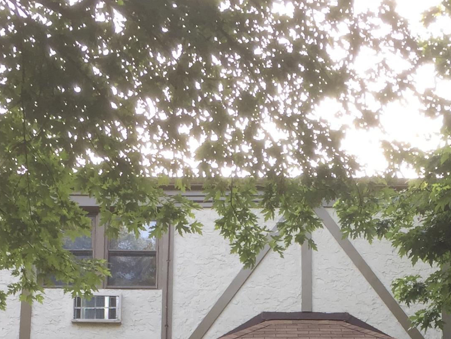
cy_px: 422
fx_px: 1056
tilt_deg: +9.4
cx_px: 303
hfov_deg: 24.0
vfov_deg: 17.3
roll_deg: -0.3
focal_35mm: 81
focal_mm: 4.15
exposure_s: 1/120
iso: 50
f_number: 2.2
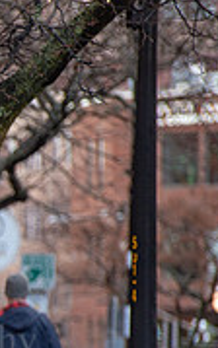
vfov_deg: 2.7
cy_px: 325
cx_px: -288
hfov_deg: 1.7
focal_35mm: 785
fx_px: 7456
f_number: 5.3
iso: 500
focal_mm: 195
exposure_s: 1/160
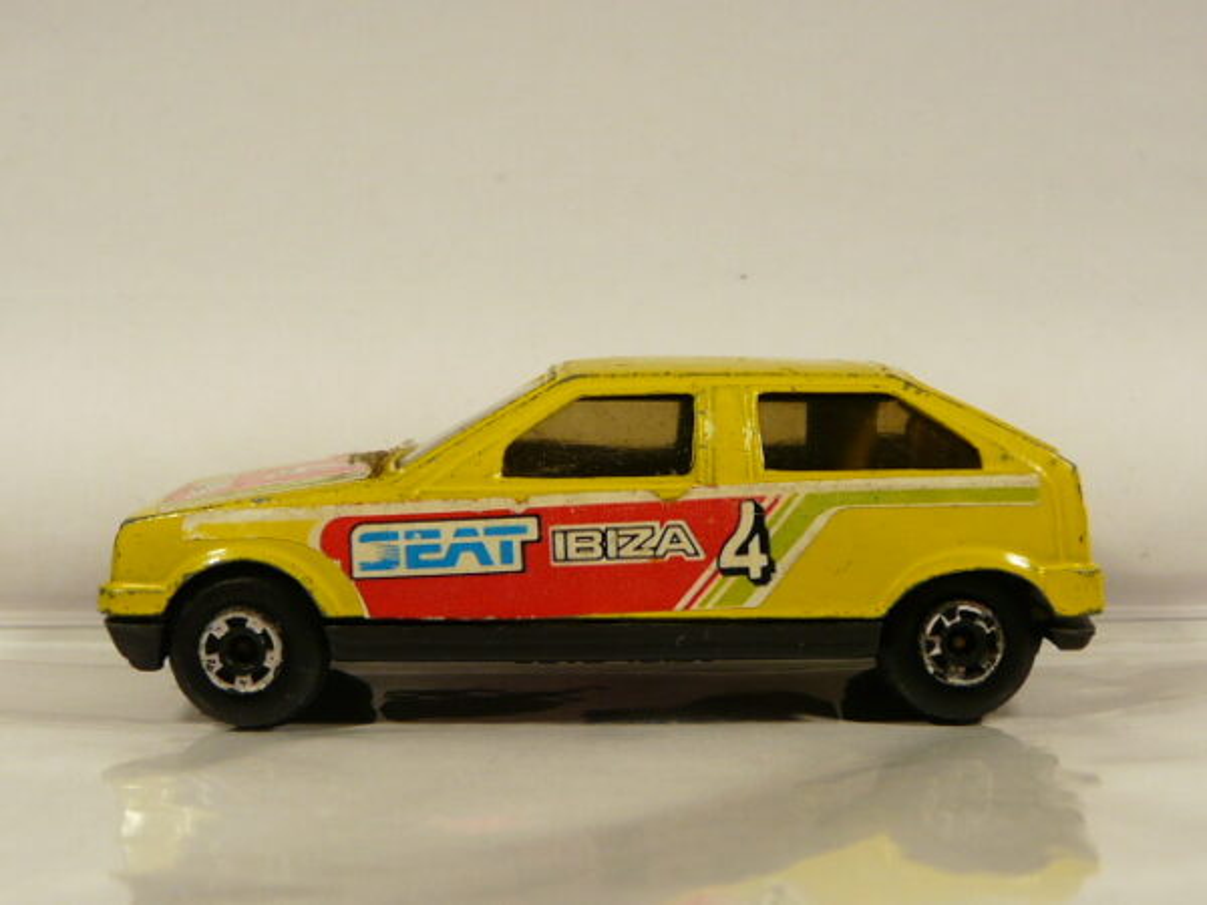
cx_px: 604
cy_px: 452
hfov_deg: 35.5
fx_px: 1883
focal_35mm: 54
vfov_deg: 27.0
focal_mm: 5.6
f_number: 2.8
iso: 100
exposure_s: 1/100
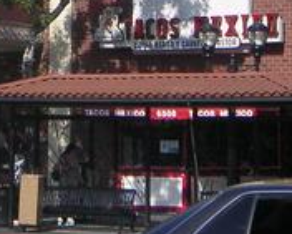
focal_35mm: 170
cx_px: 30
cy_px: -103
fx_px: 1470
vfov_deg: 8.9
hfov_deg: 11.3
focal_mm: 7.5
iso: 50
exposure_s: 1/180
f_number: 6.7
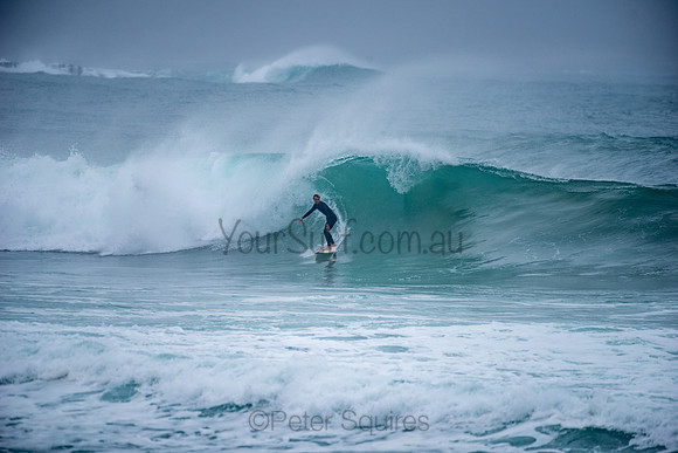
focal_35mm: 500
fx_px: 9418
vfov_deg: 2.8
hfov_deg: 4.1
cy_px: 226
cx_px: 339
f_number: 5.6
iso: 180
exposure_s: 1/1000
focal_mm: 500
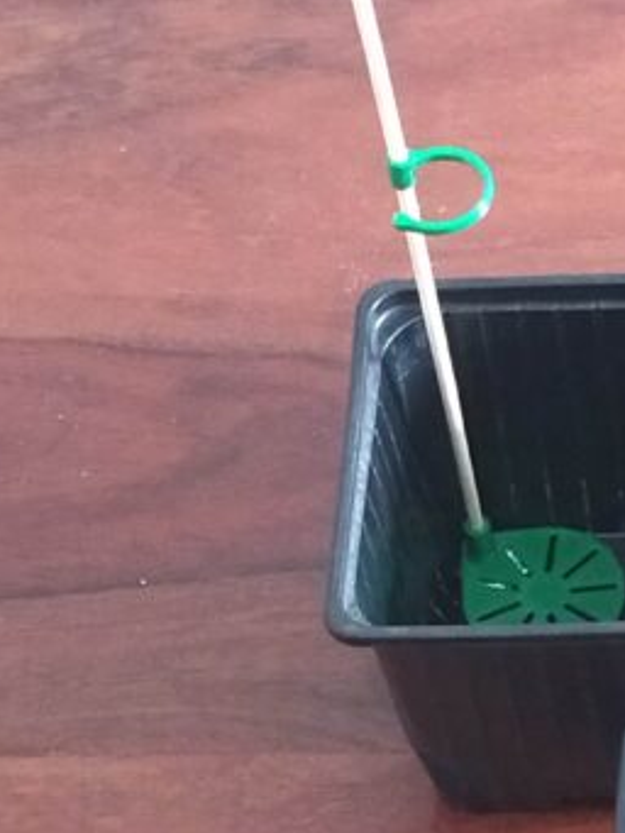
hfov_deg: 24.1
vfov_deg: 33.1
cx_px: 632
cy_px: 519
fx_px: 1395
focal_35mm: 58
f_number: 1.79
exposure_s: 1/17
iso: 2128
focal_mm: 4.74
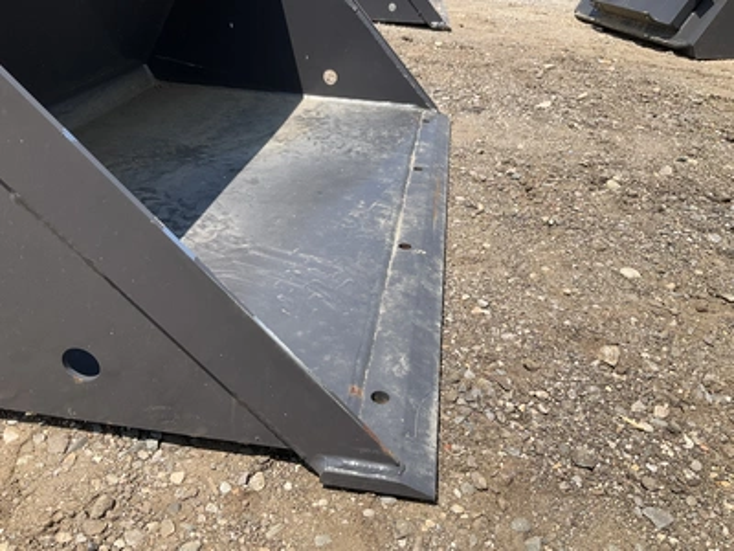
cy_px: 276
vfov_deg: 48.2
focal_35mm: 29
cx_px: 367
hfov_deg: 61.7
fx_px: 615
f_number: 1.8
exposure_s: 1/1221
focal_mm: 3
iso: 25
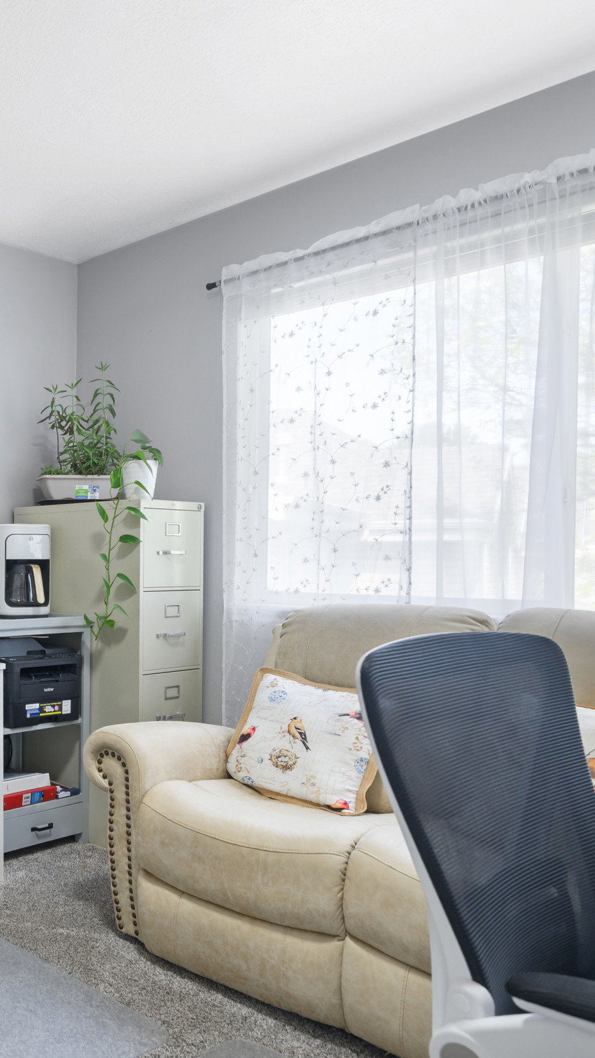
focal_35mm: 29
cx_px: -171
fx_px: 813
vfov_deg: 66.1
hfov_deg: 31.4
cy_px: 535
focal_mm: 18
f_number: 9
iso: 250
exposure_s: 1/5
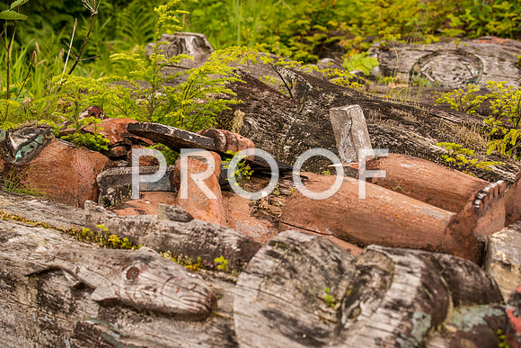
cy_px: 174
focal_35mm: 82
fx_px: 1187
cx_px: 260
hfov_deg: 24.8
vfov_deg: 16.7
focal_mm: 82
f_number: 4.8
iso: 200
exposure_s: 1/1500
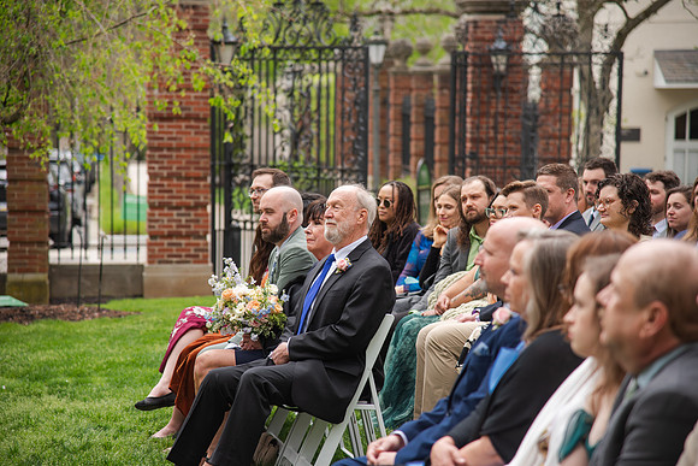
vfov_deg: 11.4
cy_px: 233
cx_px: 349
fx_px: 2327
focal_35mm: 120
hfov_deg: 17.1
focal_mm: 120
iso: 125
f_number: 4
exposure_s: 1/320
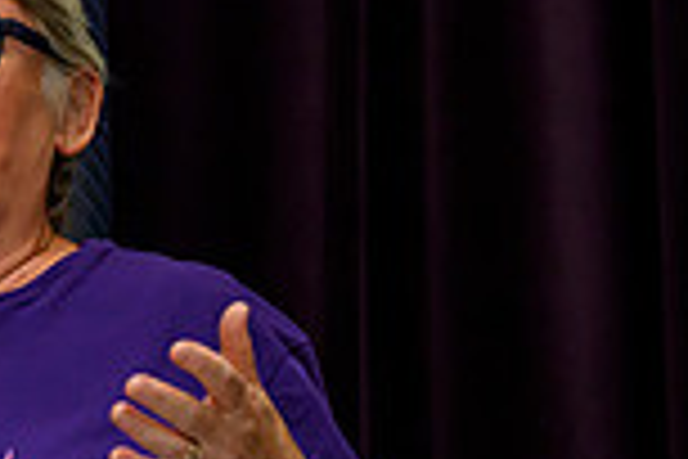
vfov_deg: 4.8
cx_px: -603
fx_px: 5523
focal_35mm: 289
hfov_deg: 6.9
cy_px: 353
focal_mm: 76
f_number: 3.2
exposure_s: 1/400
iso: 4000
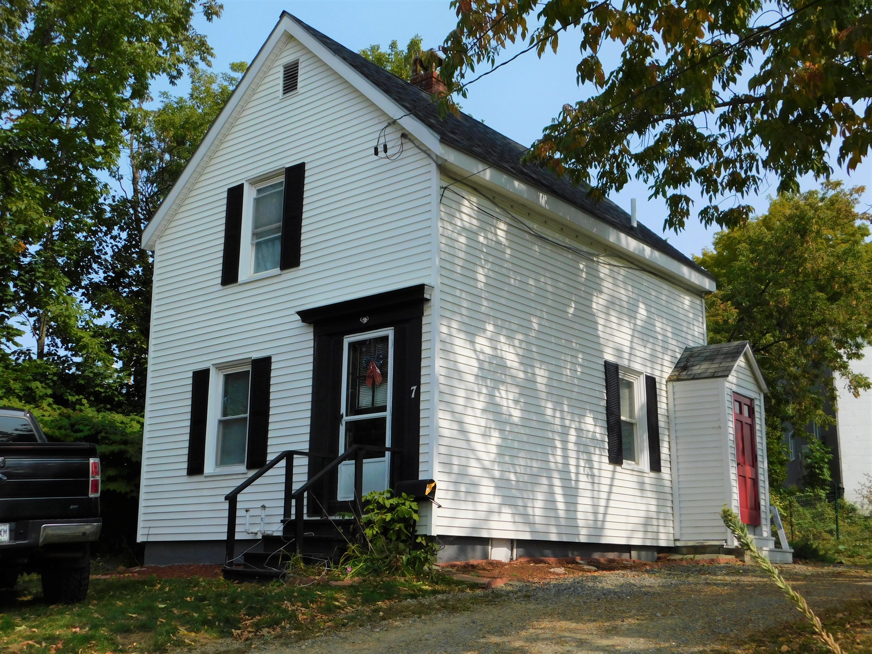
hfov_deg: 46.8
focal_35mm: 40
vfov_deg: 36.0
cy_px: 327
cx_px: 436
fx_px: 1008
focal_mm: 7.1
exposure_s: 1/1250
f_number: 3.6
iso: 125
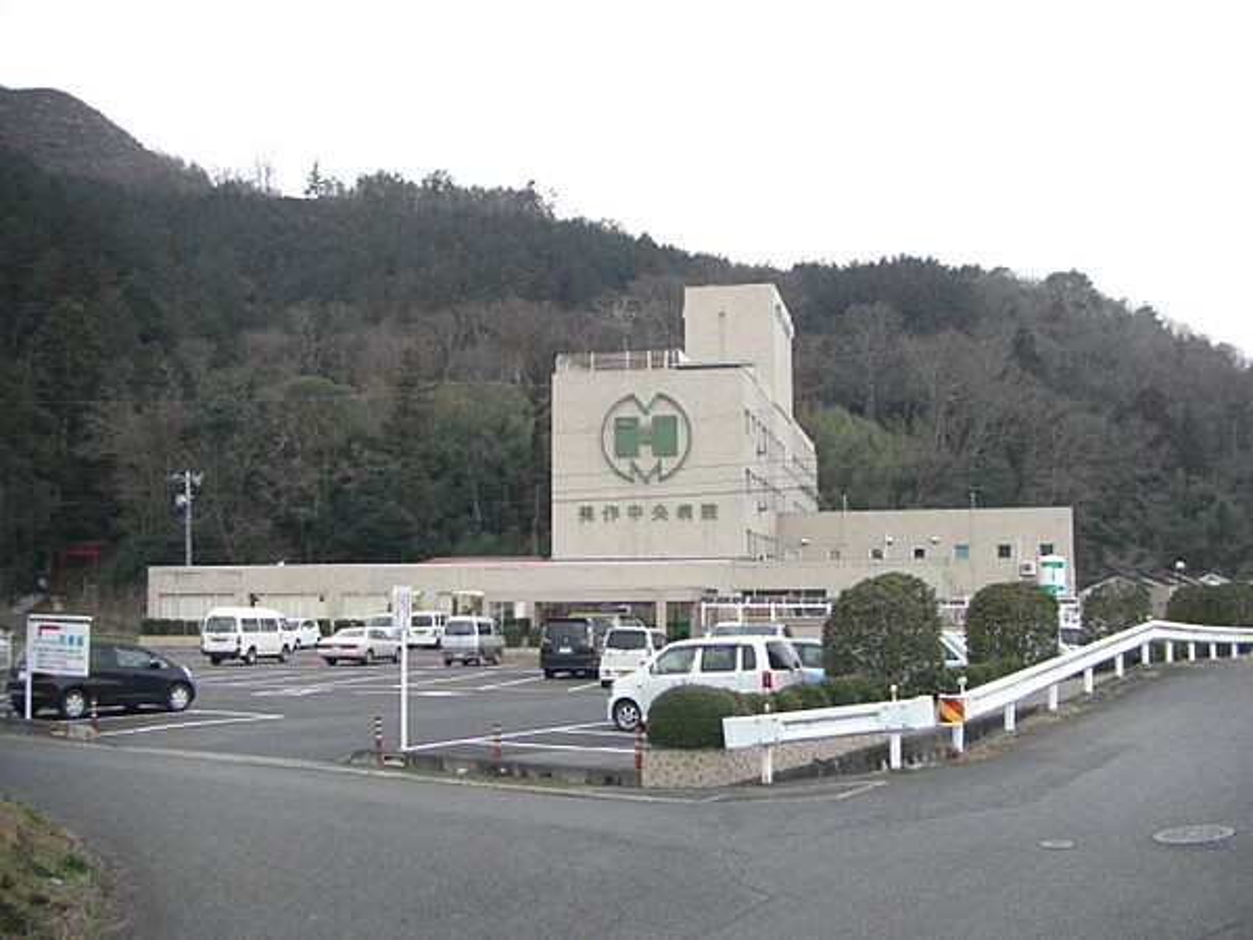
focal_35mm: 38
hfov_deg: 49.0
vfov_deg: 37.7
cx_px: 626
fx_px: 1375
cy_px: 470
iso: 200
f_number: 3.4
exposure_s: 1/60
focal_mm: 6.3
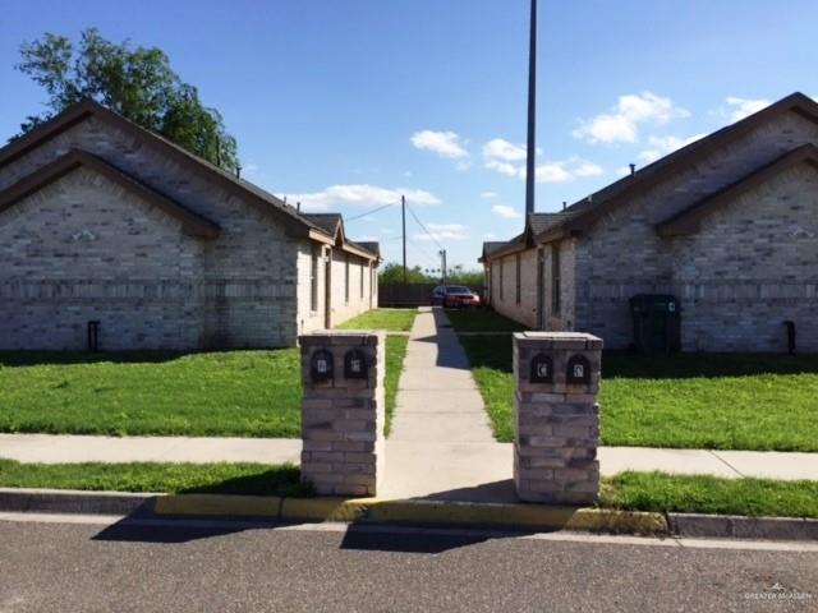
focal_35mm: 29
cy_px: 306
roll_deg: -1.2
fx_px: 685
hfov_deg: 61.7
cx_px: 409
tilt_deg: -3.6
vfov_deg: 48.2
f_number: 2.2
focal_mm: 4.15
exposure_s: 1/2639
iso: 32
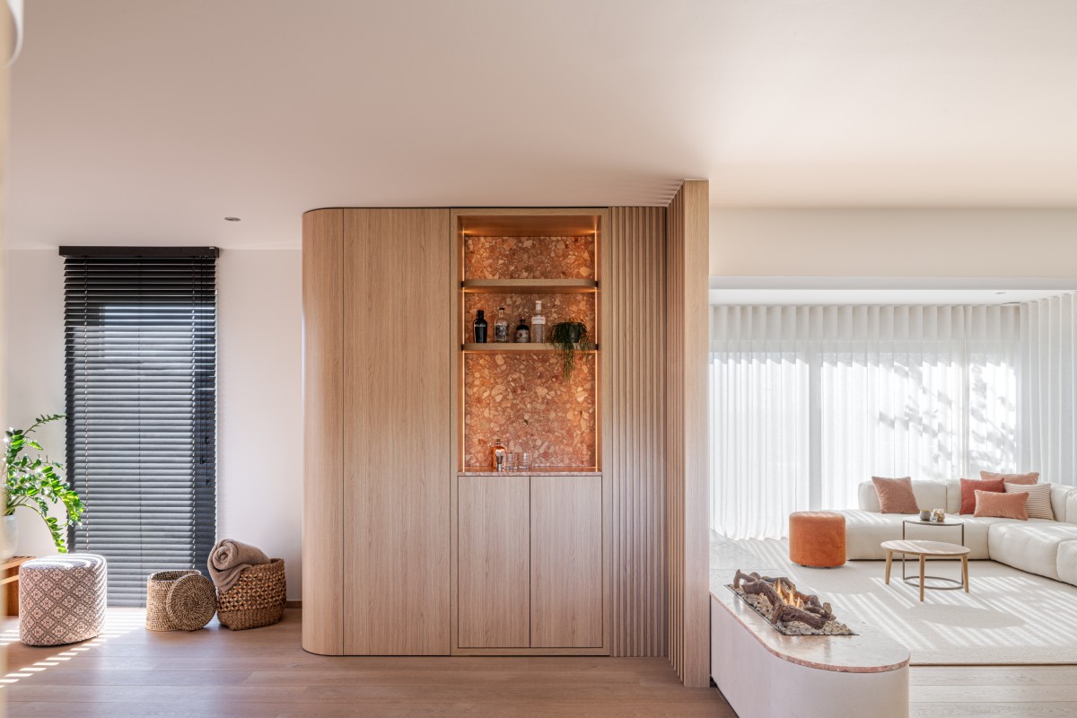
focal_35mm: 24
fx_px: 718
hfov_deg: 73.7
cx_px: 538
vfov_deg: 53.1
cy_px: 359
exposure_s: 1/1.25
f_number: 13
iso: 64
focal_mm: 24
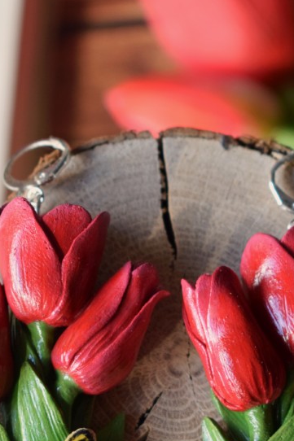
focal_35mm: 153
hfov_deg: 9.0
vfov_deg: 13.4
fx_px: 1875
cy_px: 358
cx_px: 147
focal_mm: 48
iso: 560
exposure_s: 1/60
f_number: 5.3
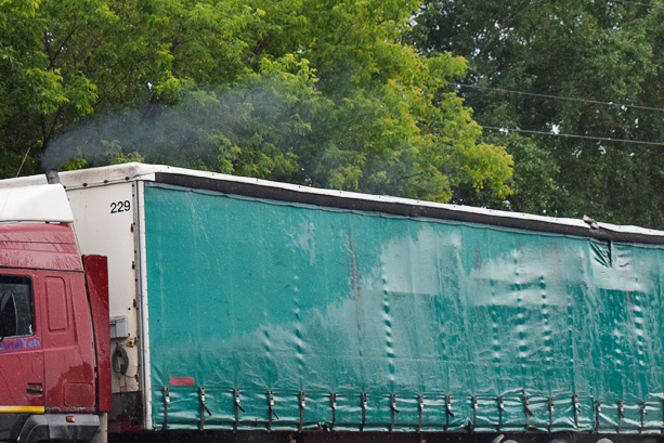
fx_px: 2601
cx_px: 188
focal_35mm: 141
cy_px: 258
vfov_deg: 9.7
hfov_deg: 14.5
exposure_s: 1/800
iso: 800
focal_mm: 48
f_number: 6.3
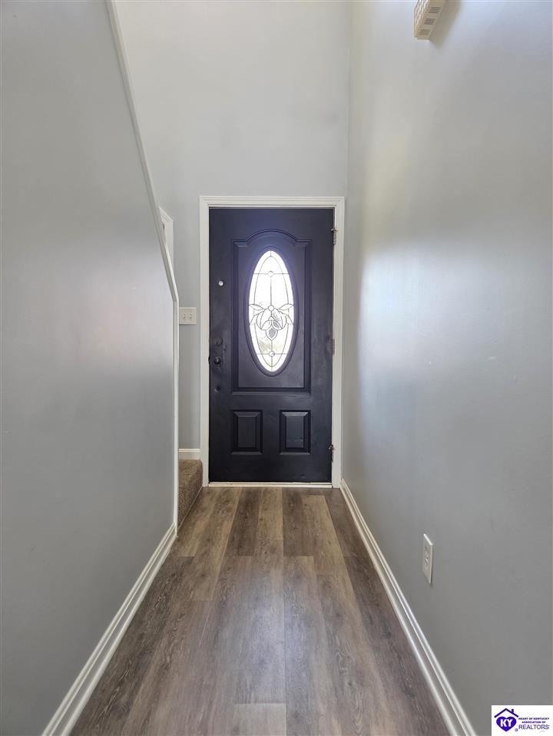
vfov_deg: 73.9
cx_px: 276
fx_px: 490
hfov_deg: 58.9
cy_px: 368
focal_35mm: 23
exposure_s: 1/120
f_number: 1.8
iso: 320
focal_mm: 5.4
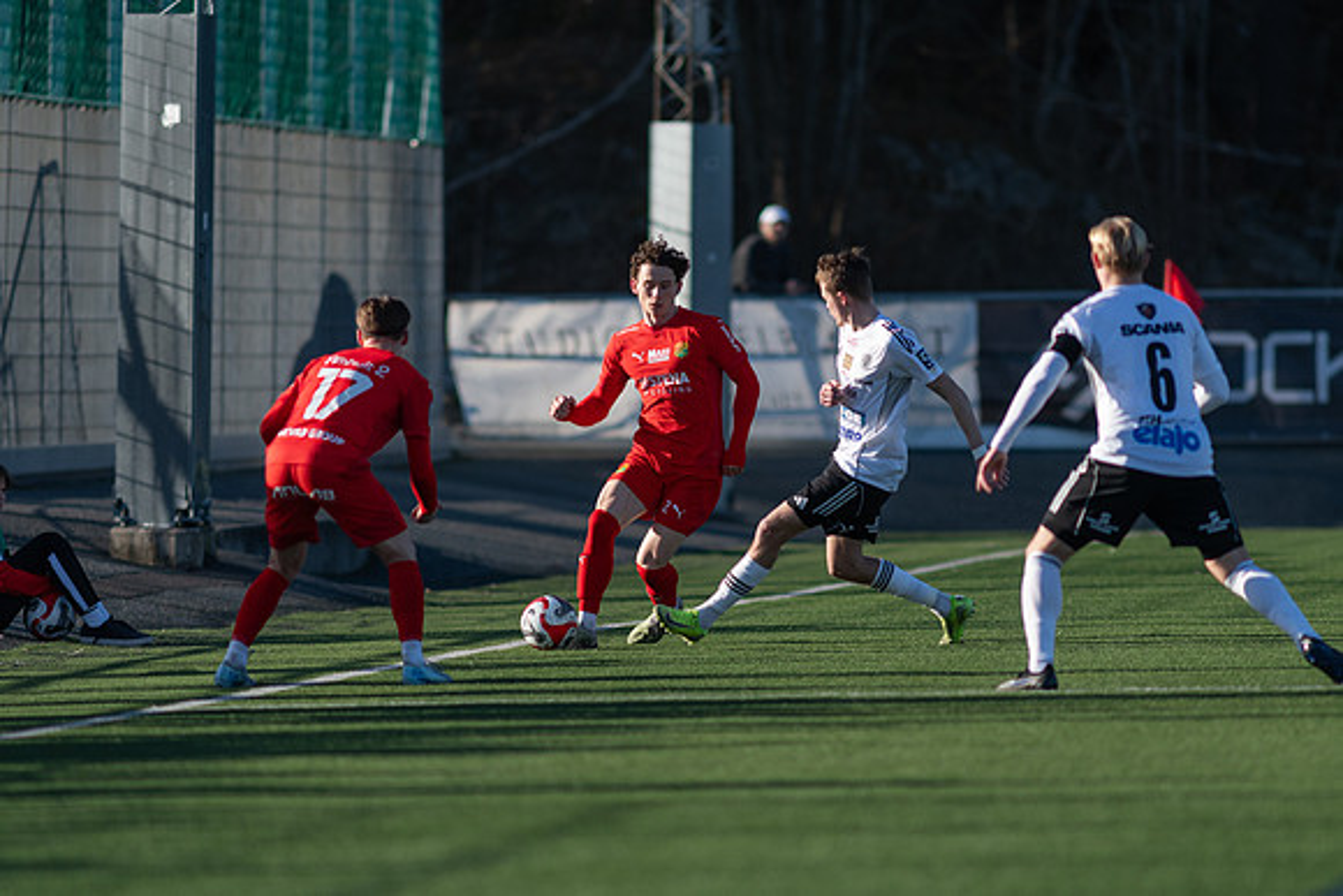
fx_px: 16791
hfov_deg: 4.6
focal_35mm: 450
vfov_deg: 3.1
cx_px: 672
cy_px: 448
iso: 180
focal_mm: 300
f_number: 3.2
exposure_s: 1/2000
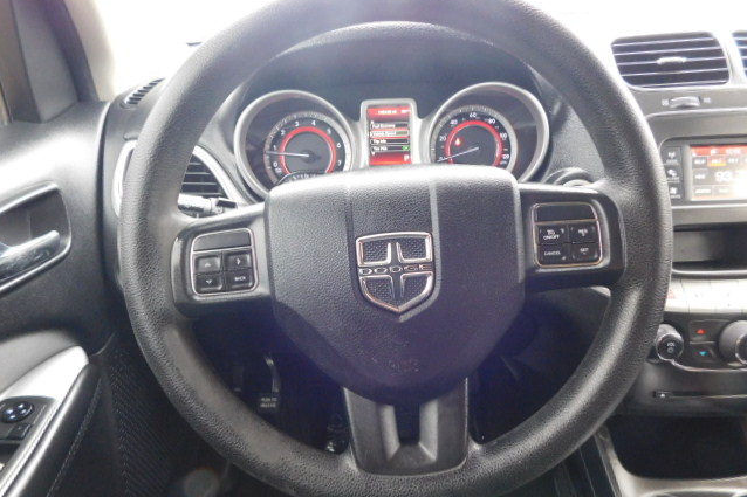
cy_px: 244
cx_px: 374
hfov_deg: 73.8
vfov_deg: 53.1
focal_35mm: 24
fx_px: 498
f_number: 3
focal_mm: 4
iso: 400
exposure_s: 1/25
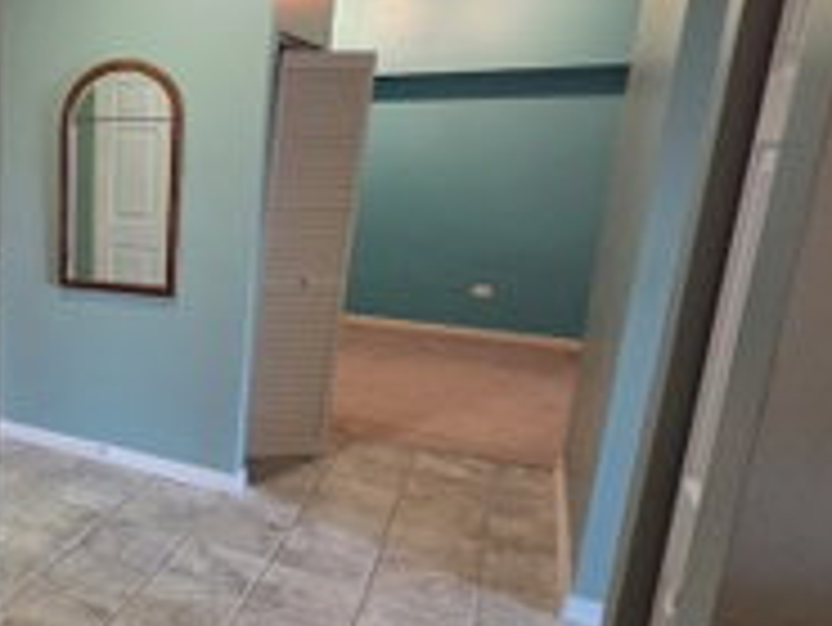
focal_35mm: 30
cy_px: 320
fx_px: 722
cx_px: -70
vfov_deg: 46.8
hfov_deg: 45.8
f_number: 2.2
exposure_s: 1/60
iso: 1000
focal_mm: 2.2
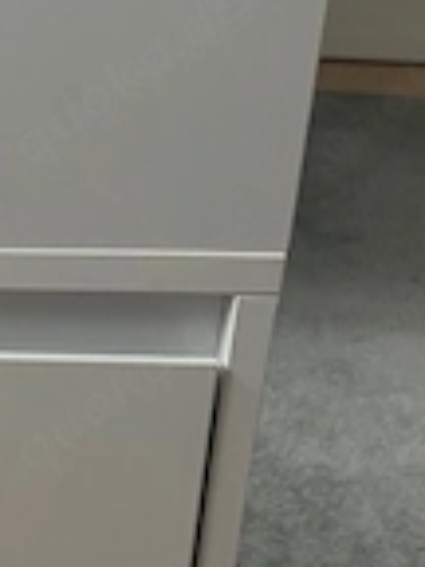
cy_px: 425
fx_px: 1179
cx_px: -87
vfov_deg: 26.7
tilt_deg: -28.7
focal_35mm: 72
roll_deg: +0.4
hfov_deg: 19.3
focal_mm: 5.7
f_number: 1.5
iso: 400
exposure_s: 1/60
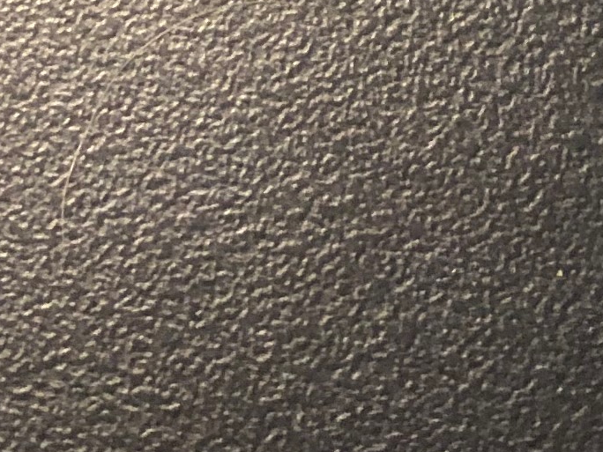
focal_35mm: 165
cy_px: -763
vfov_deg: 8.1
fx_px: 2874
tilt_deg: -59.4
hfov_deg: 11.9
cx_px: 161
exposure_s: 1/15
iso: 64
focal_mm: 3.99
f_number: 1.8
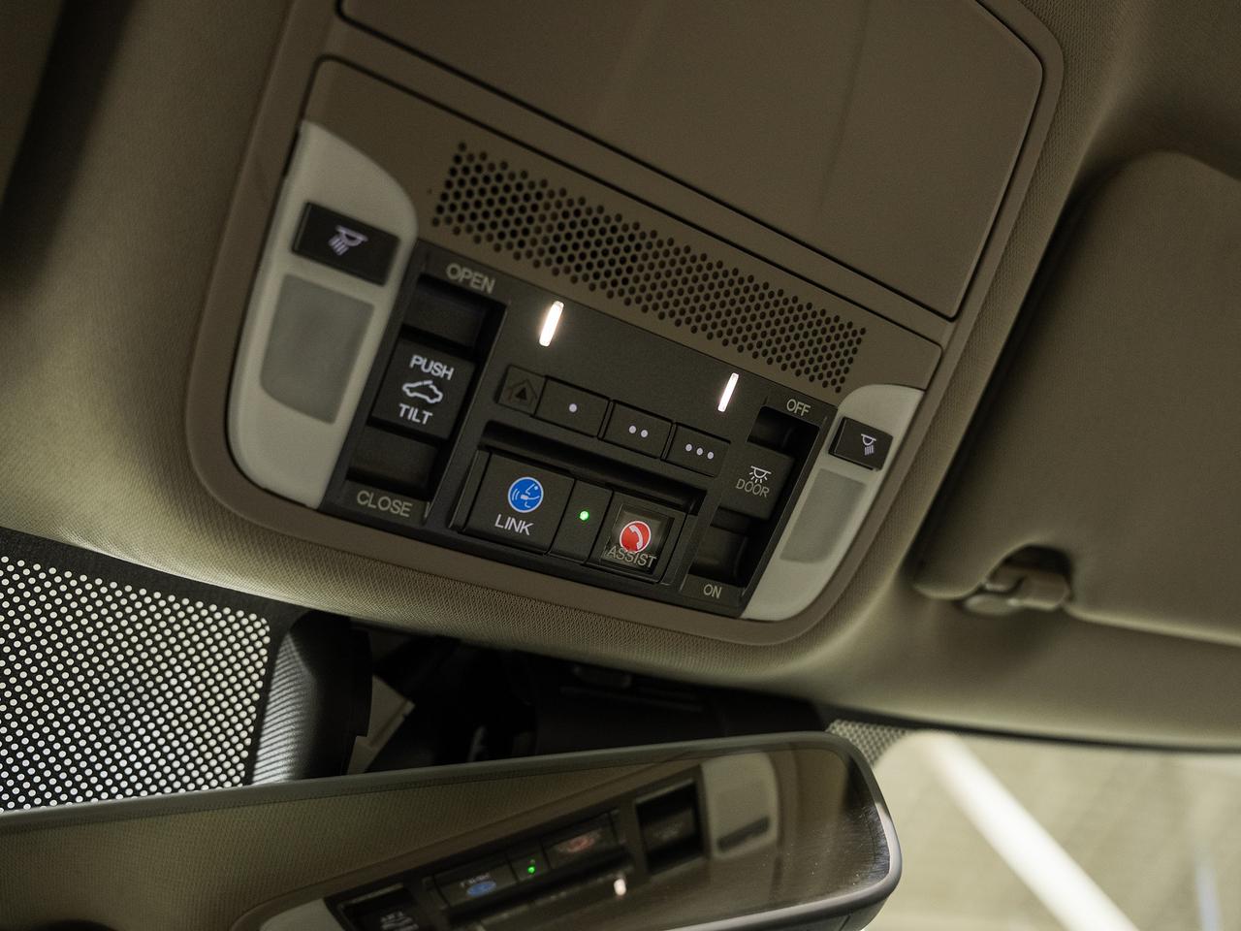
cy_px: 466
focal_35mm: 26
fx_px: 931
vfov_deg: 53.1
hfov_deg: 67.4
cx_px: 620
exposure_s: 1/50
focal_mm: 24
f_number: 3.5
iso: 640
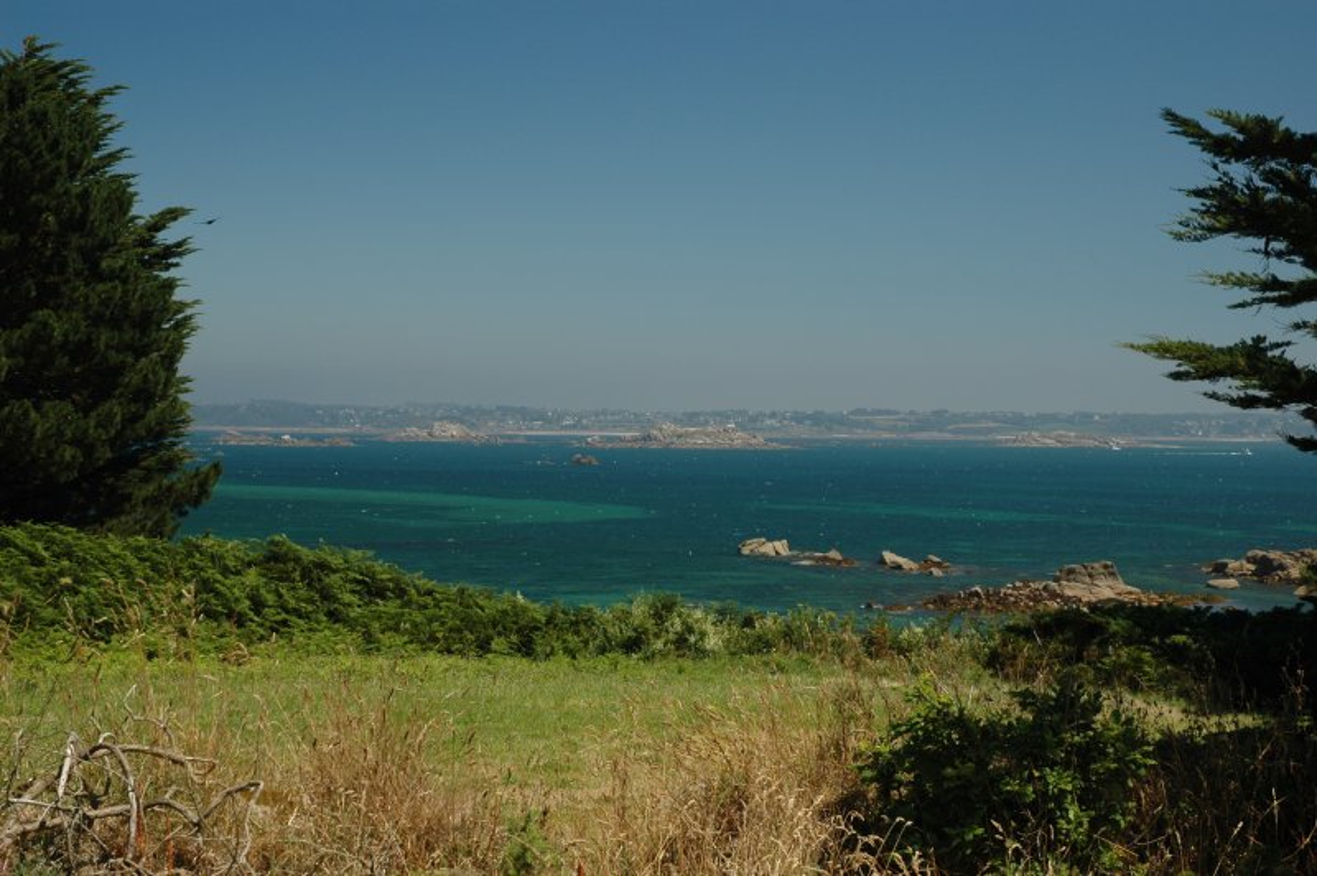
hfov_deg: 30.5
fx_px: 2412
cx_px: 658
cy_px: 438
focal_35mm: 66
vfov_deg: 20.6
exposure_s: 1/80
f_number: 9
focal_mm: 44
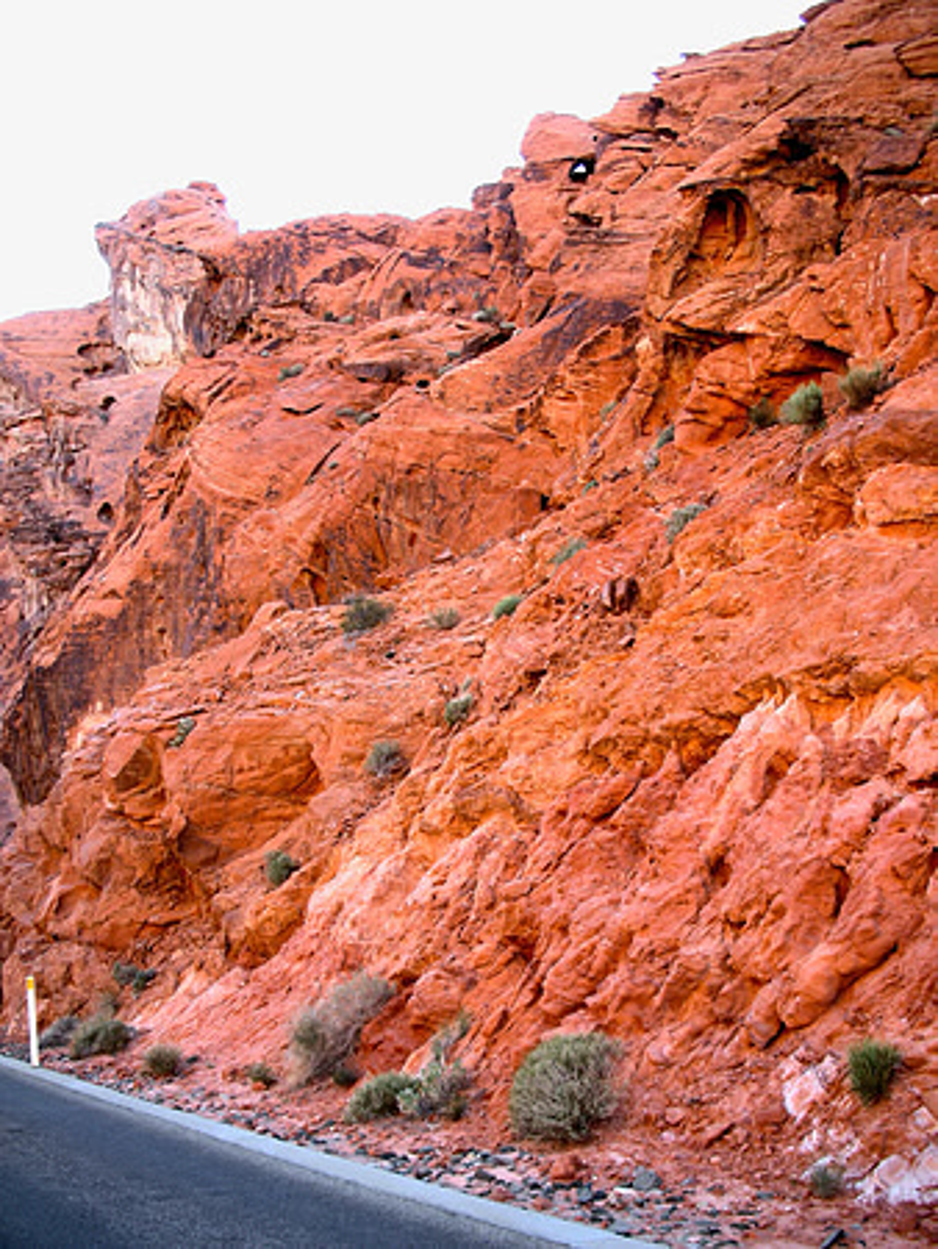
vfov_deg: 52.6
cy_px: 624
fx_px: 1263
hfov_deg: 40.7
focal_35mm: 35
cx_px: 469
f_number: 3
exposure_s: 1/86.6
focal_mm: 5.8
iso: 50
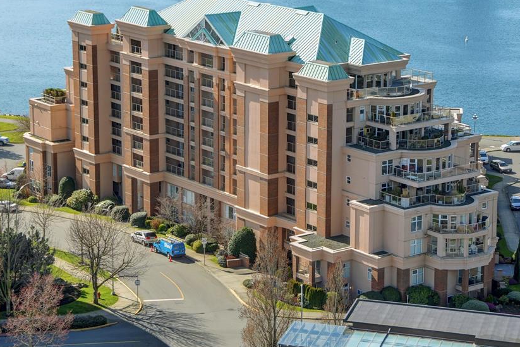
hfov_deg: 21.0
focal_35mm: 97
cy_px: 139
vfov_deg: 14.1
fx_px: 1400
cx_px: 267
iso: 250
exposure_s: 1/250
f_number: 7.1
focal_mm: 52
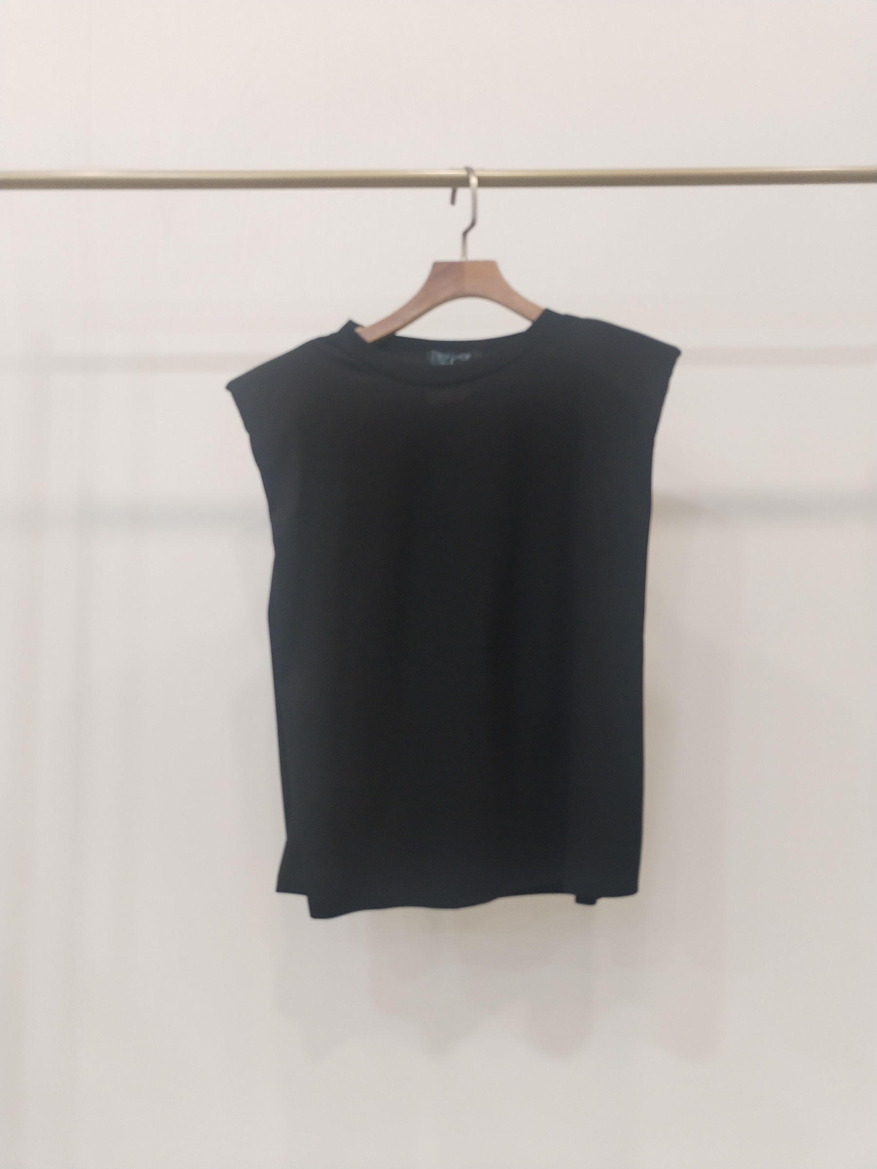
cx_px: 438
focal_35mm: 29
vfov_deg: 61.7
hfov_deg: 48.2
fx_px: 980
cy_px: 584
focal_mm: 4.75
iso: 353
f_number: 1.8
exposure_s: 1/40
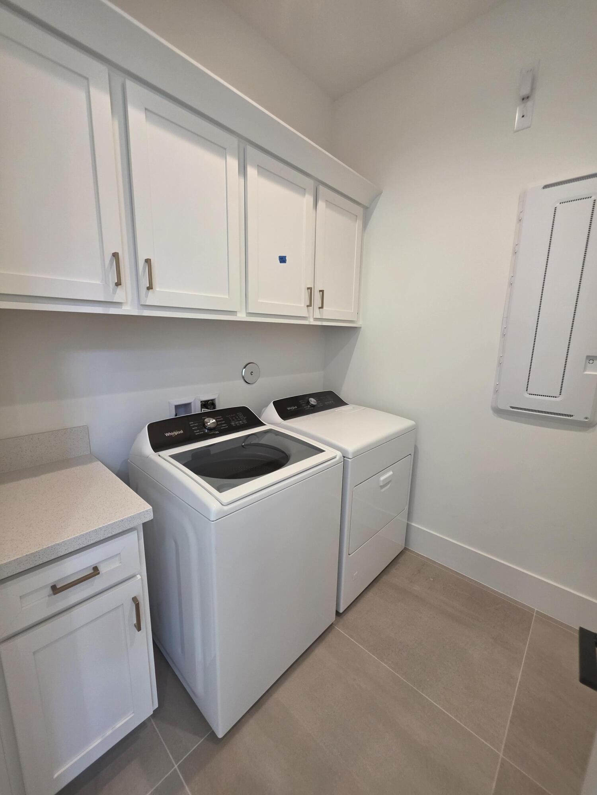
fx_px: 299
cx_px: 298
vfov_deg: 106.2
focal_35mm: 13
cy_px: 398
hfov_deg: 89.9
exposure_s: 1/120
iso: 160
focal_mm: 2.2
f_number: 1.9
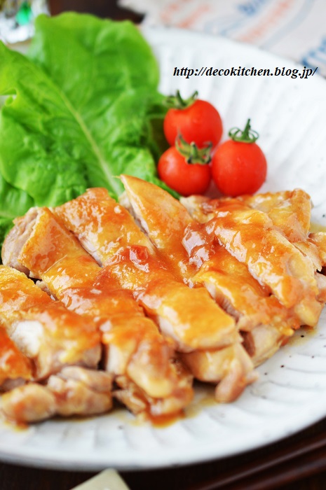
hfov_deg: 22.6
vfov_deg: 33.4
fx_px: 817
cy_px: 245
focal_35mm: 60
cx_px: 163
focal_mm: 40
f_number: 3
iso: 280
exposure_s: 1/60
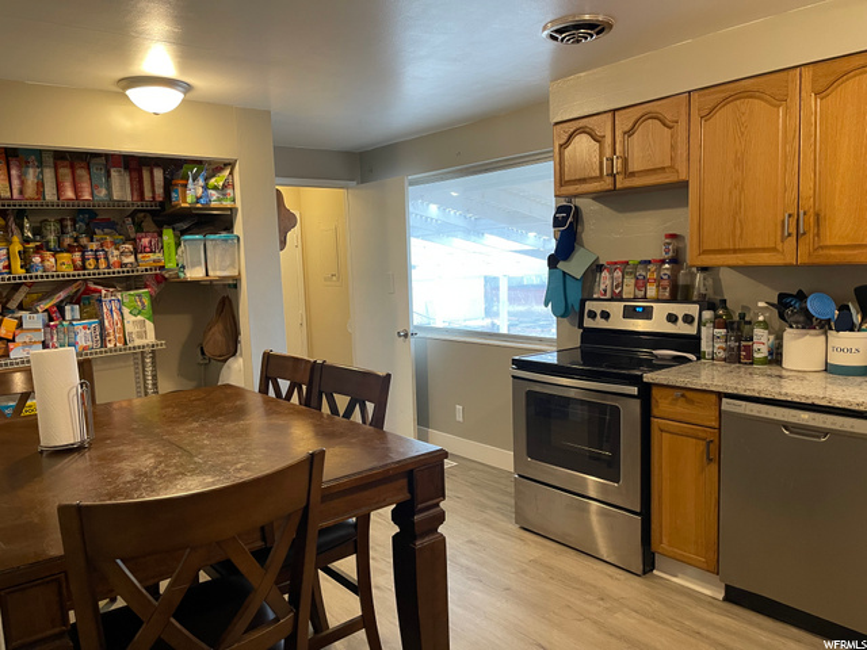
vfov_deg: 53.1
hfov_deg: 67.3
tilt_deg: -6.7
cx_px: 434
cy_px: 325
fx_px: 651
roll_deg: +2.1
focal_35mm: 26
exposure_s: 1/60
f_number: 1.6
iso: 200
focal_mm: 5.1
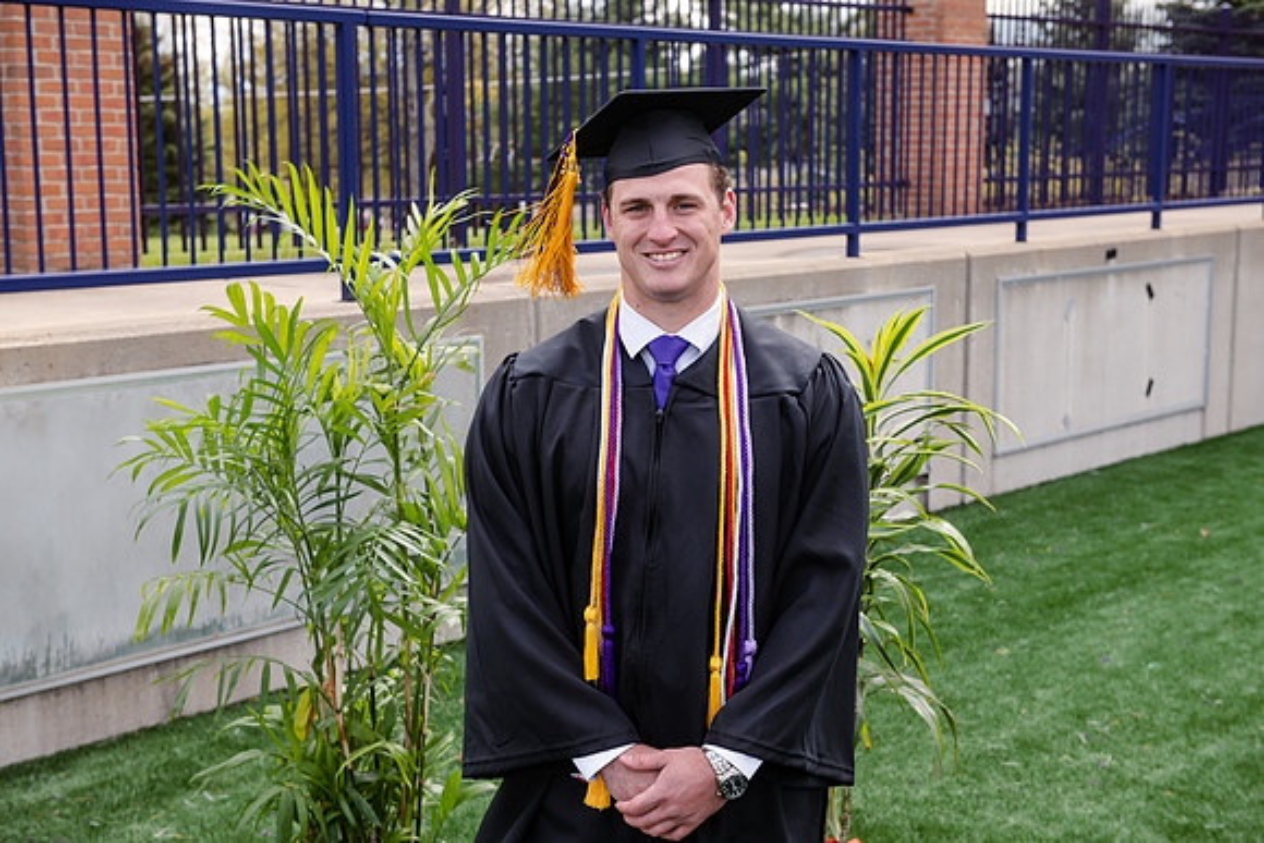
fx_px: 1931
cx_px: 632
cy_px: 422
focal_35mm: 55
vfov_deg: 24.6
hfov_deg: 36.2
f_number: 5.6
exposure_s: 1/200
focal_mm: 55
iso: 200
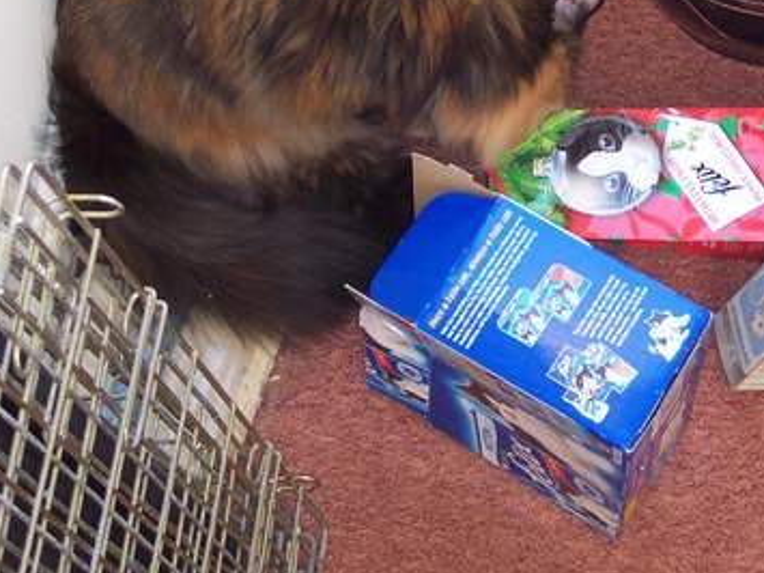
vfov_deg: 15.9
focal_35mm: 92
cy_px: 73
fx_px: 2030
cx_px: 572
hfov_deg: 21.1
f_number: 3.4
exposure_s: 1/45
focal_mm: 10.7
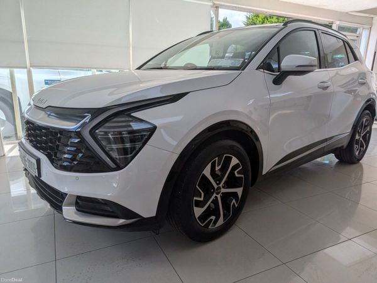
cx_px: 188
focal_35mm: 24
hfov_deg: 71.6
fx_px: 261
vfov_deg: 56.8
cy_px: 142
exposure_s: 1/2604
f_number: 1.68
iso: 21
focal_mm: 6.9
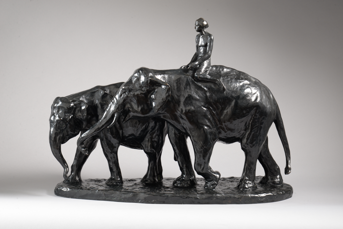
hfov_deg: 23.9
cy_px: 114
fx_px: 810
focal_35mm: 85
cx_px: 172
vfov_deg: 16.1
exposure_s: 1/125
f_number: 16
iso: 320
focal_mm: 85
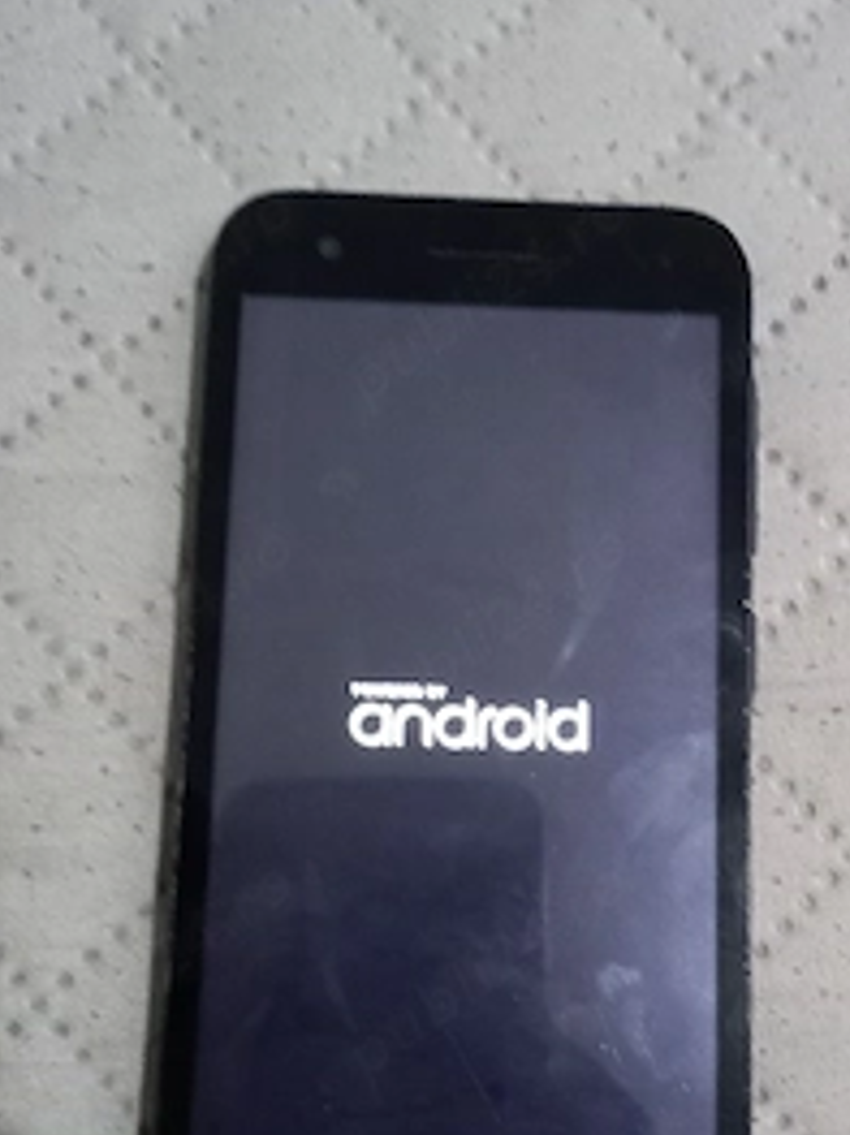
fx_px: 1245
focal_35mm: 38
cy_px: 686
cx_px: 574
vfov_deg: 48.7
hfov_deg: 37.2
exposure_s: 1/16.7
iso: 1000
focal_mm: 4.6
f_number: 2
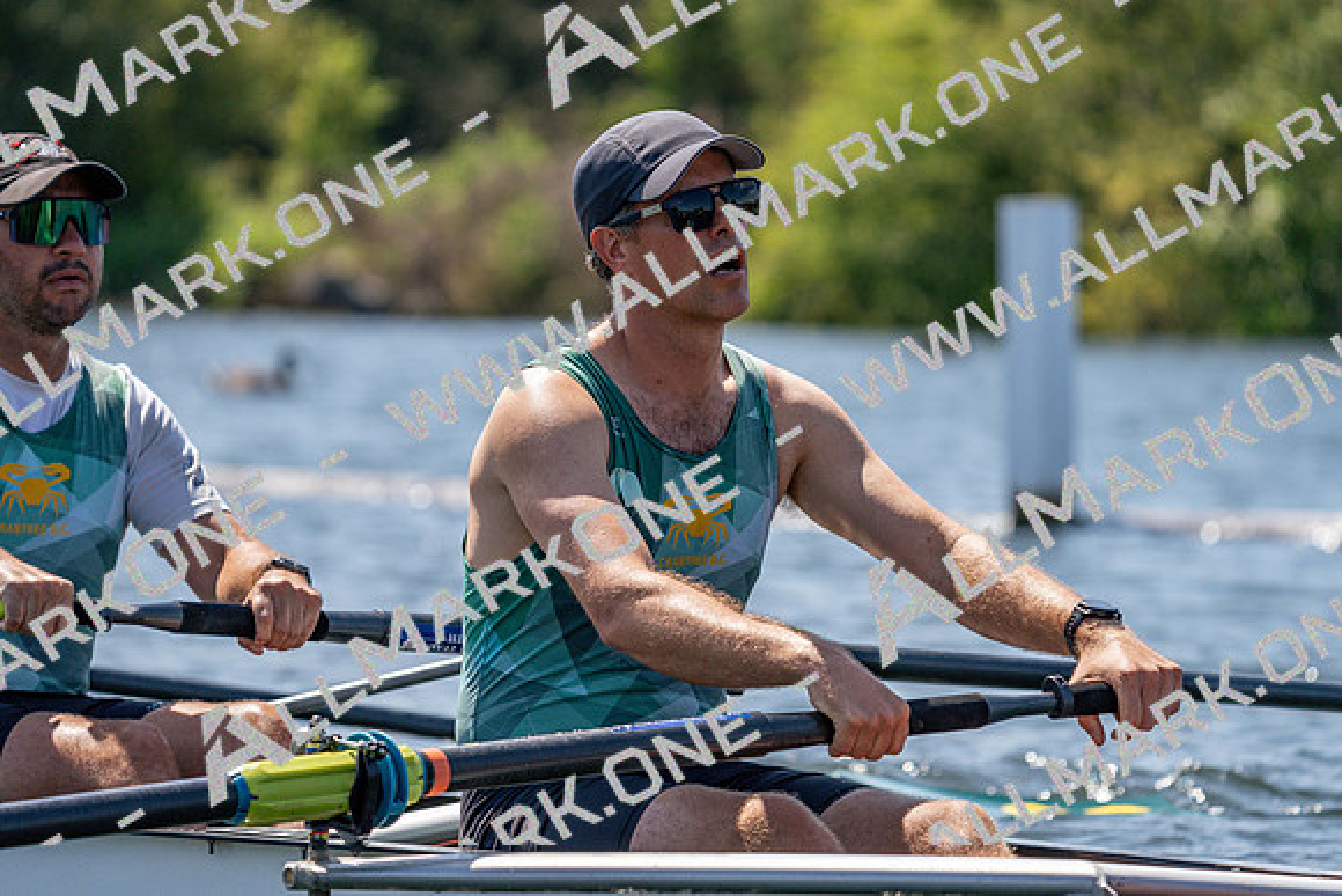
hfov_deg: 6.9
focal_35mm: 300
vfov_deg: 4.6
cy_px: 448
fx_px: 11185
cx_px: 671
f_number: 6.3
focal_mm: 300
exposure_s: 1/2000
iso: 320
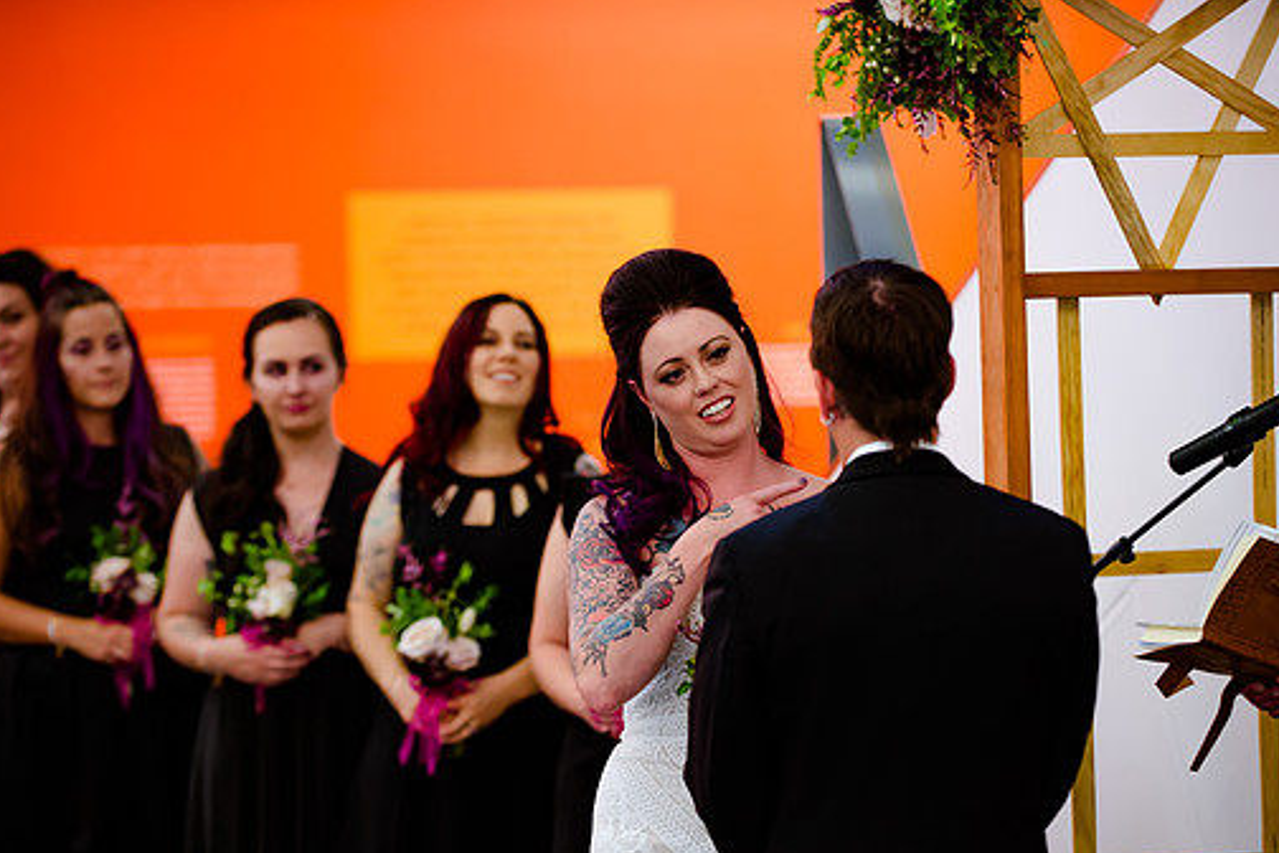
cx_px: 660
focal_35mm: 138
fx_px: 4902
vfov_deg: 9.9
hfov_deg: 14.9
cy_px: 477
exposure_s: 1/100
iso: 2500
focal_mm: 120
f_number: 2.8
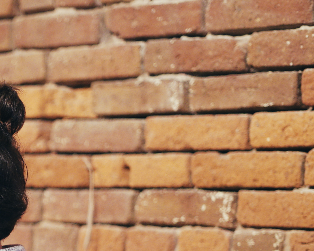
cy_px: 295
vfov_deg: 10.7
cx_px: -116
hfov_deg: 13.0
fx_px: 1320
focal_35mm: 142
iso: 800
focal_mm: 50
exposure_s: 1/125
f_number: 1.8
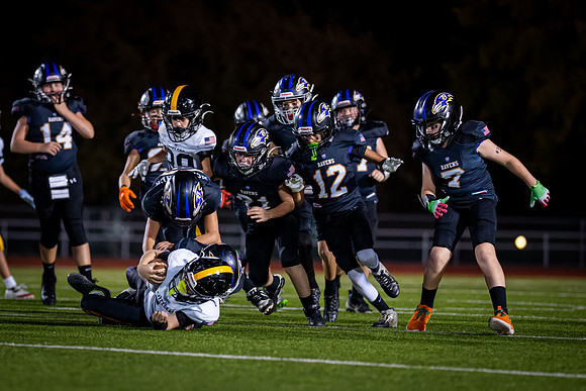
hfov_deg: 8.0
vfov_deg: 5.4
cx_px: 165
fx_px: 4177
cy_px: 198
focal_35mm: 257
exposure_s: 1/1000
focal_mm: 135
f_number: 1.8
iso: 1000
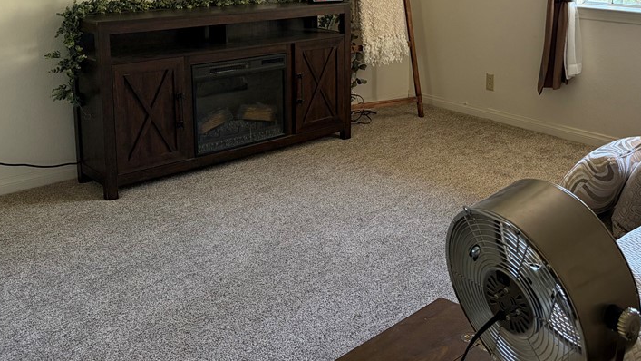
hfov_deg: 48.6
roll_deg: -0.2
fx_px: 697
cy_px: 42
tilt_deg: -8.0
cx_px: 422
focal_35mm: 41
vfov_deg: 28.0
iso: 250
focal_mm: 5.96
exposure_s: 1/60
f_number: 1.6
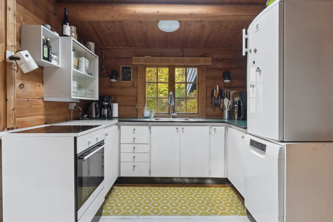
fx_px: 208
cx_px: 166
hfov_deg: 77.3
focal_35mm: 22
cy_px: 111
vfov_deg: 56.1
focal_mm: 15
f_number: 8
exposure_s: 1/30
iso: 200
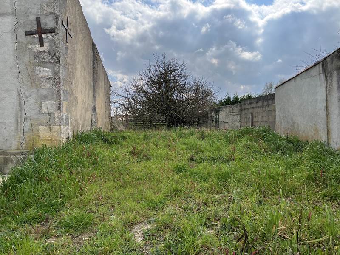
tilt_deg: -0.9
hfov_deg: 67.3
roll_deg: +1.3
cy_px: 128
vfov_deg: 53.1
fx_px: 255
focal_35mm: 26
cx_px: 170
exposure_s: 1/3049
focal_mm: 5.1
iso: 50
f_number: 1.6
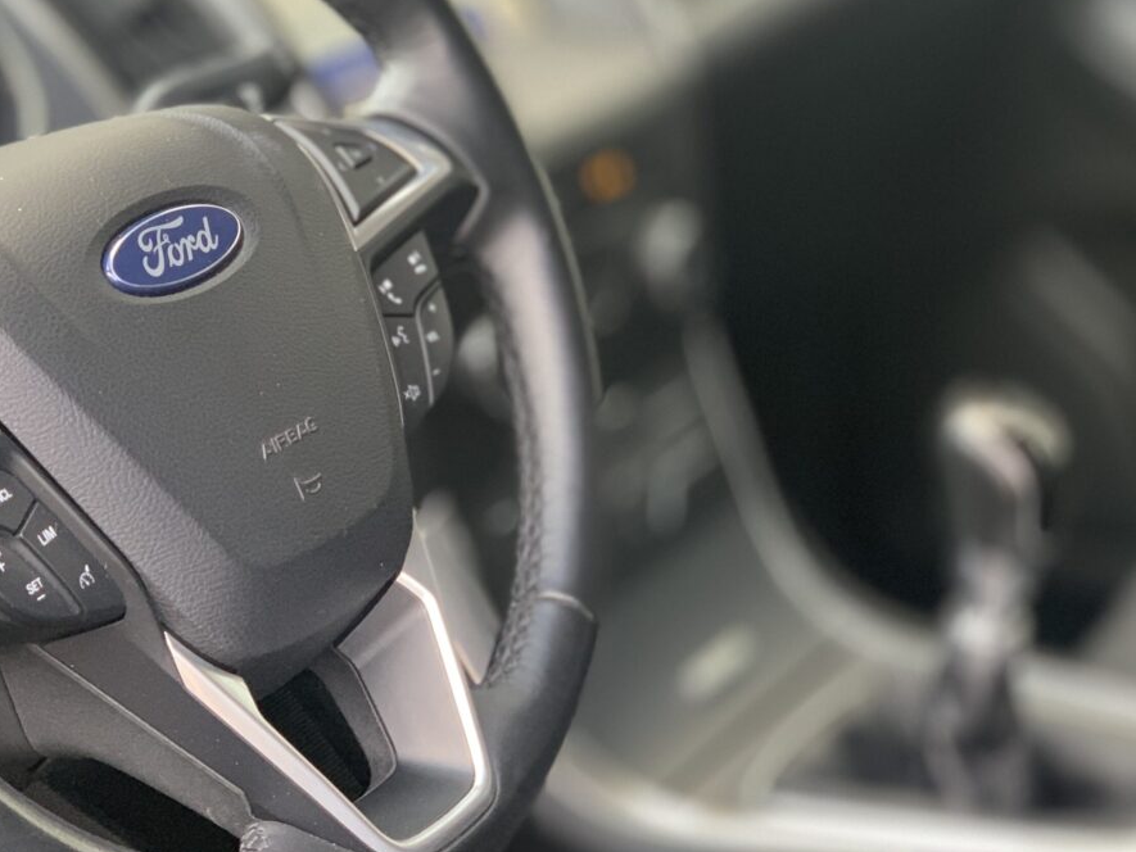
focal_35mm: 94
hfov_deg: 20.6
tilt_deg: -22.7
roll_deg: +1.3
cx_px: 243
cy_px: 364
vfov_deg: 15.7
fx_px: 3085
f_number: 2.4
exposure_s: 1/77
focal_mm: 6
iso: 125
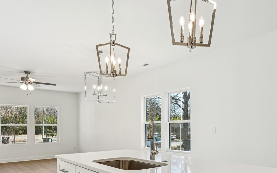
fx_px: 217
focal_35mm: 29
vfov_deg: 42.6
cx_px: 188
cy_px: 123
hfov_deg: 63.3
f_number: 11
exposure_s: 1/13
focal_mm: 16.4
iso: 100
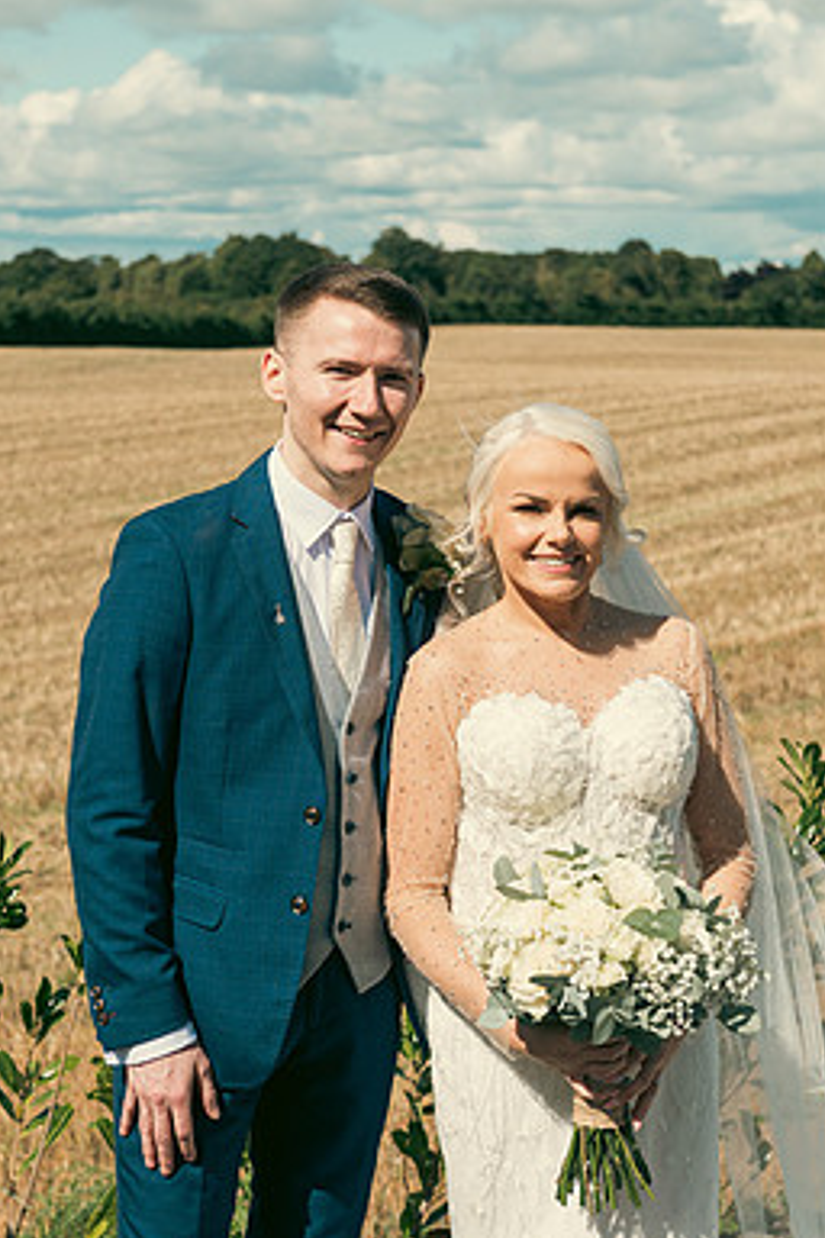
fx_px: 2853
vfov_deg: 24.5
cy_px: 621
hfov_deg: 16.4
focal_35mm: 83
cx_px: 358
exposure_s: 1/800
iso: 100
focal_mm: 55
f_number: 5.6
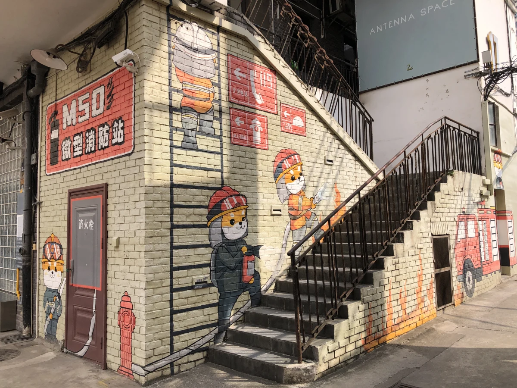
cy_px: 194
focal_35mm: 28
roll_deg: +2.3
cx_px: 258
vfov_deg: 49.7
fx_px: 418
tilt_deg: +6.1
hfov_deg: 63.4
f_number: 1.8
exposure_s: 1/1263
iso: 20
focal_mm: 4
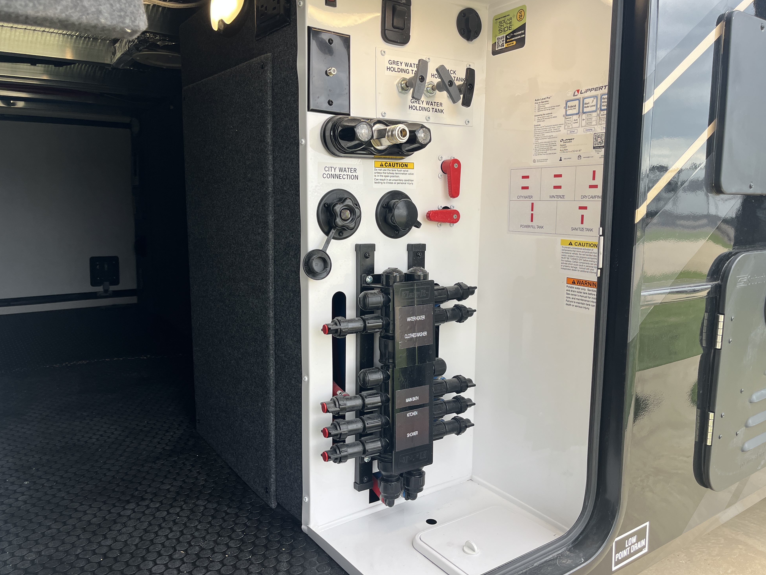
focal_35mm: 27
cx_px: 390
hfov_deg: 65.3
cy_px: 278
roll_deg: -0.7
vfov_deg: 51.3
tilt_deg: -7.2
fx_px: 597
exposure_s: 1/362
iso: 50
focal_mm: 5.1
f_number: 1.6
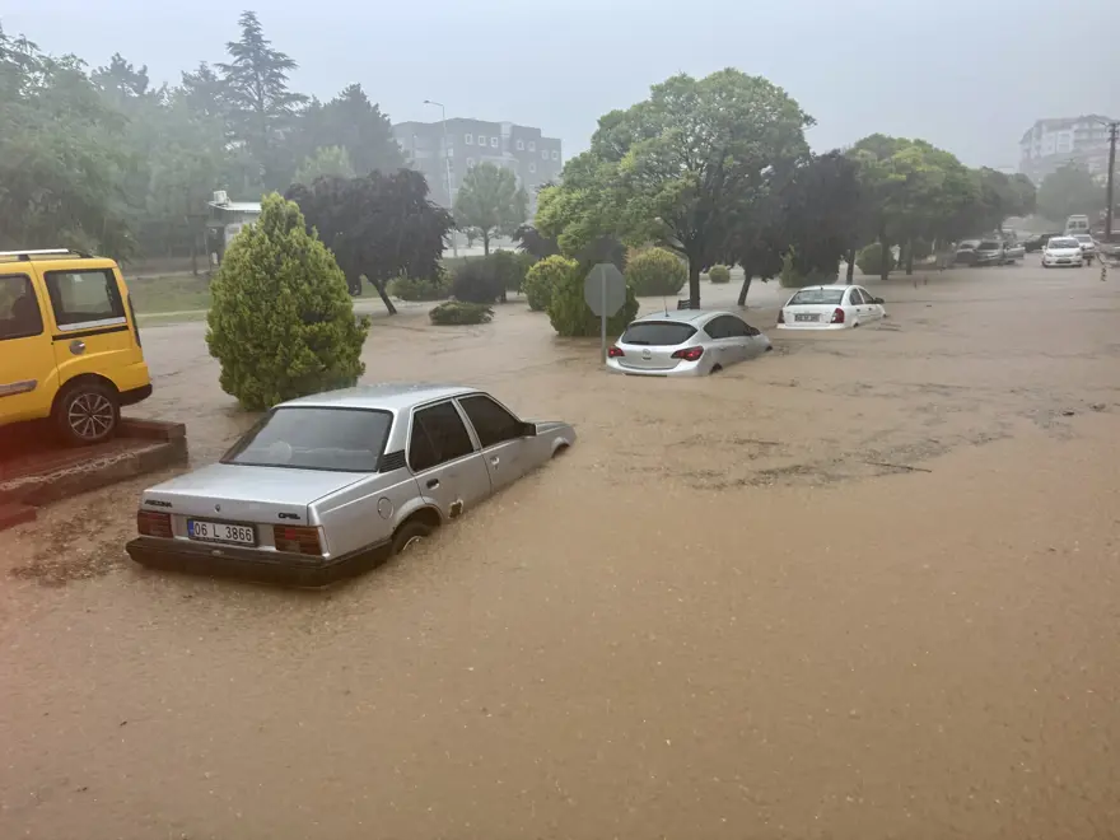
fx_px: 777
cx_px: 560
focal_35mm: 24
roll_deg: +1.2
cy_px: 420
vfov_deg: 56.8
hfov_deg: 71.6
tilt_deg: -9.9
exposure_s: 1/121
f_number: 1.78
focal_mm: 6.76
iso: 200
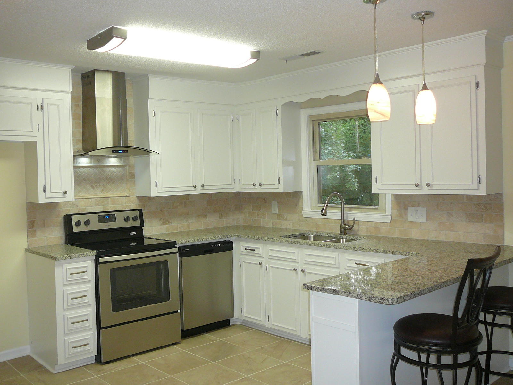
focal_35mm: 35
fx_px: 519
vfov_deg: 40.7
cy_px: 192
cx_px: 256
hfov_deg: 52.6
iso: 125
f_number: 2.8
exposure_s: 1/30
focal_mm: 5.2
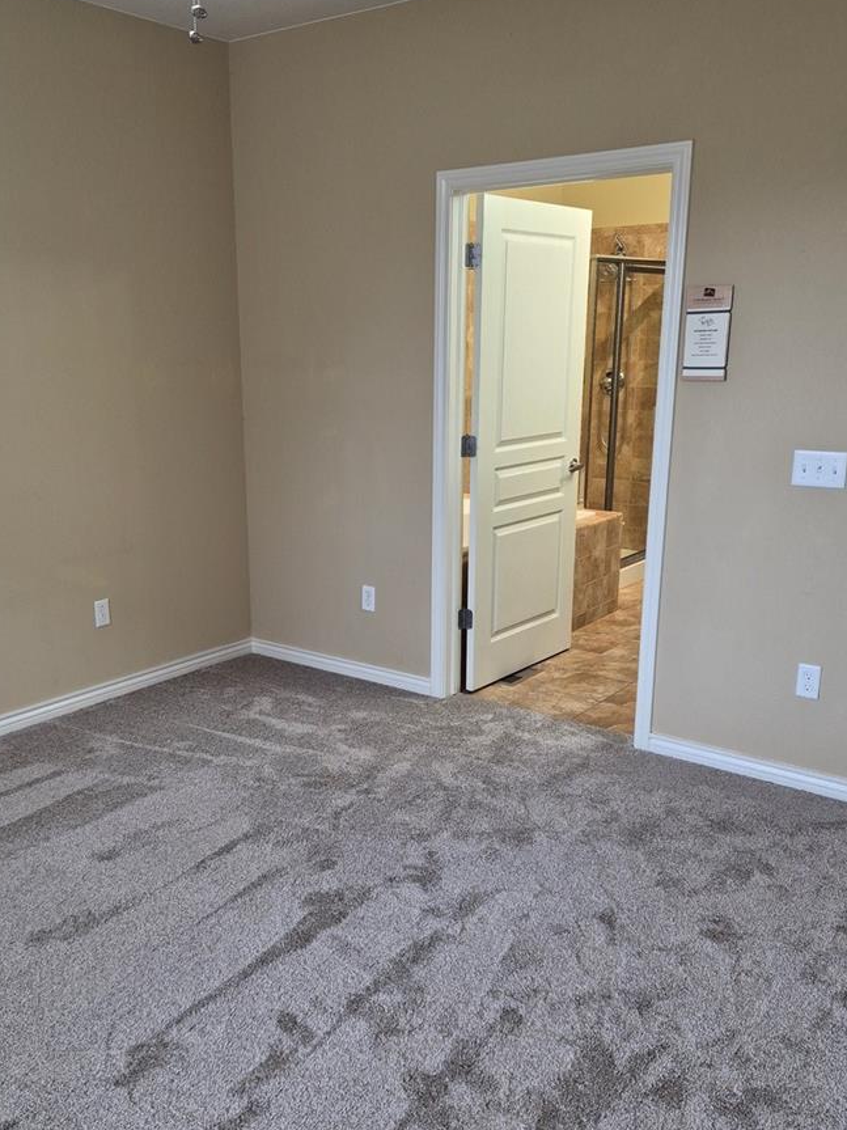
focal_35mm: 32
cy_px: 598
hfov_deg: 44.1
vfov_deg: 56.8
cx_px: 368
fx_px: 1044
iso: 160
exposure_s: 1/120
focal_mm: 5.4
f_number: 1.8
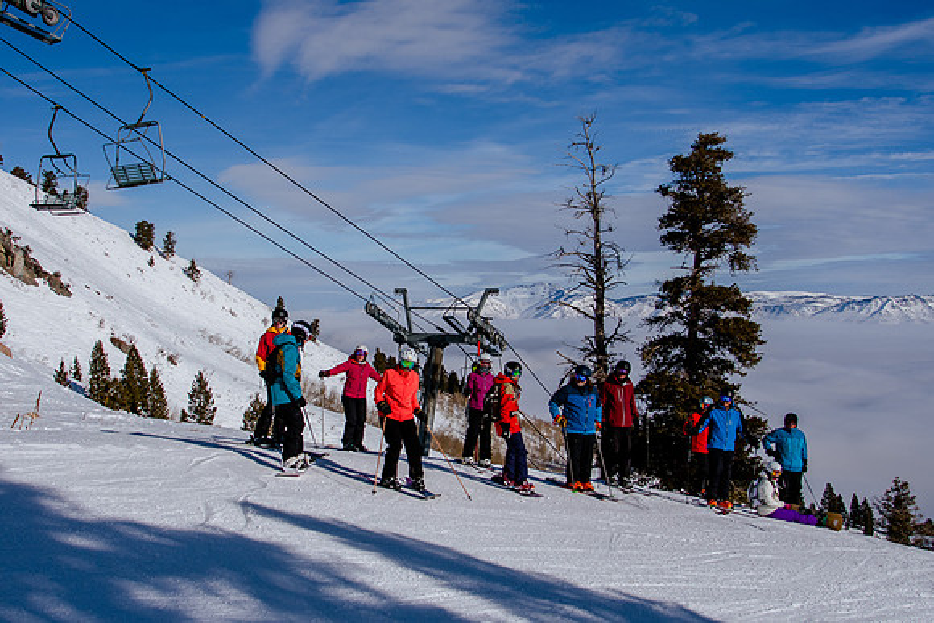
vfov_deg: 32.0
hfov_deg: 46.4
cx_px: 416
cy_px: 294
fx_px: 1088
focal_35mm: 42
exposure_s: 1/3200
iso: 200
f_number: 5.6
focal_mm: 24
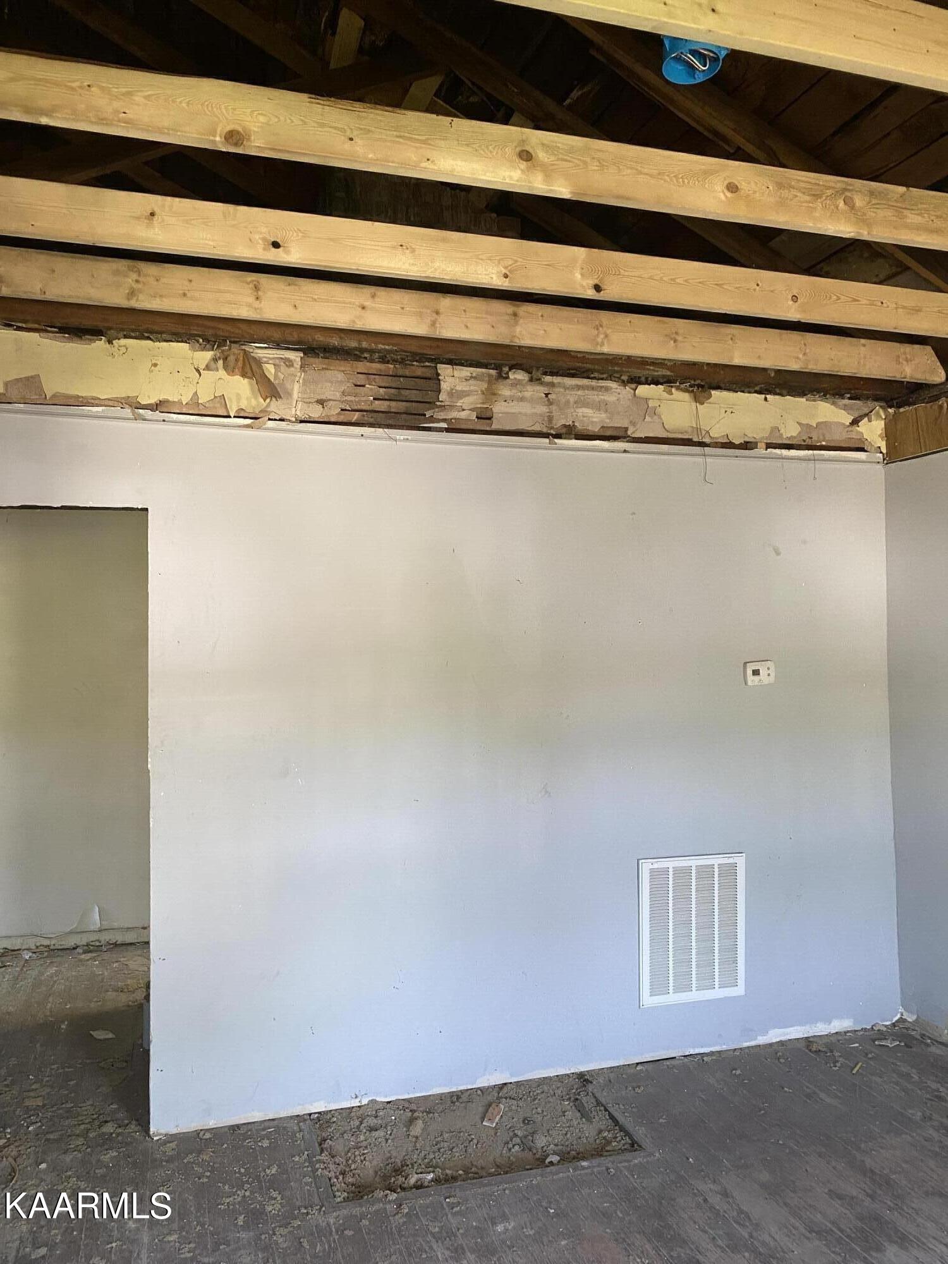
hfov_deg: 53.1
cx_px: 474
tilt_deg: +2.1
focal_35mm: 26
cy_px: 632
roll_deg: +1.7
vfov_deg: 67.3
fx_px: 949
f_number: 1.8
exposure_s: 1/60
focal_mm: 4.25
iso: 250
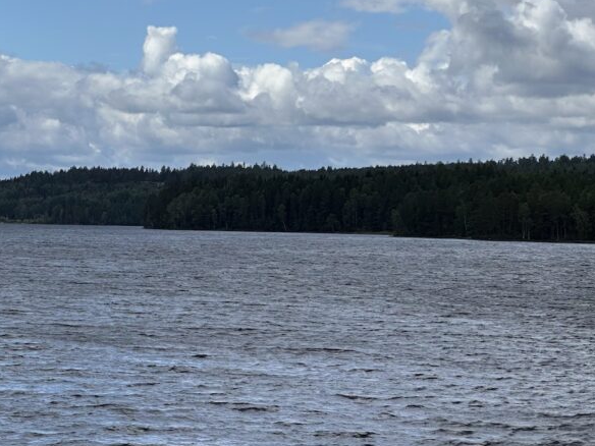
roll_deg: -0.9
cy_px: 108
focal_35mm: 135
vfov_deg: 11.0
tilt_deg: +3.8
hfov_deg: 14.5
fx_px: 2320
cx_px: 78
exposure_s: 1/717
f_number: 2.8
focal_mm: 9
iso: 32
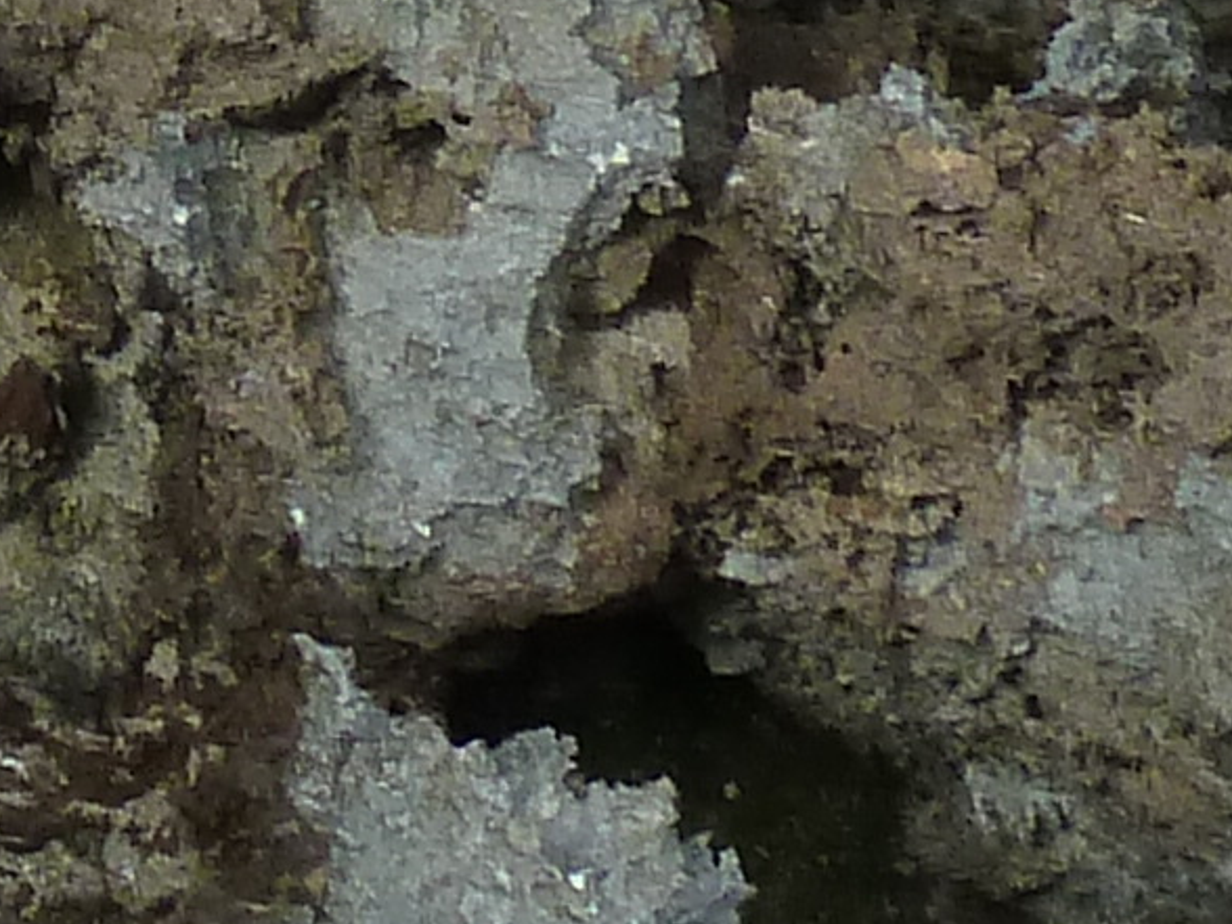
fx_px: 6050
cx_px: -1473
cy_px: -1511
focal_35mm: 170
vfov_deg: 7.9
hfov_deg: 10.4
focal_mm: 4.1
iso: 125
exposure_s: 1/500
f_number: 5
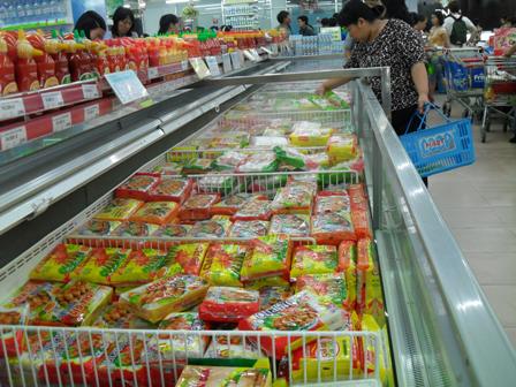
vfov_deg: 40.7
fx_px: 522
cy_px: 194
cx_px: 258
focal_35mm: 35
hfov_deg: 52.6
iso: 200
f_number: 2.8
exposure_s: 1/30
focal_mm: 6.2
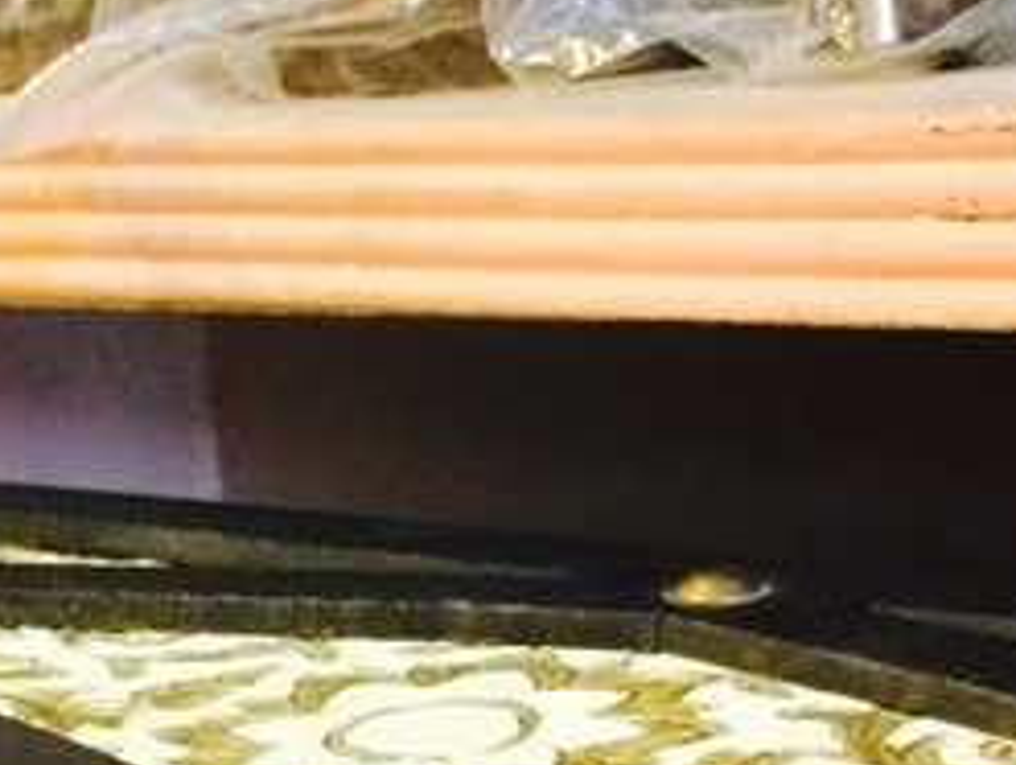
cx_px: -173
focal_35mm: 120
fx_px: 3527
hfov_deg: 15.8
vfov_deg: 12.1
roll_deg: +7.9
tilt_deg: -18.2
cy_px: 954
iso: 250
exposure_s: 1/17
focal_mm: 4.15
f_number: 2.2
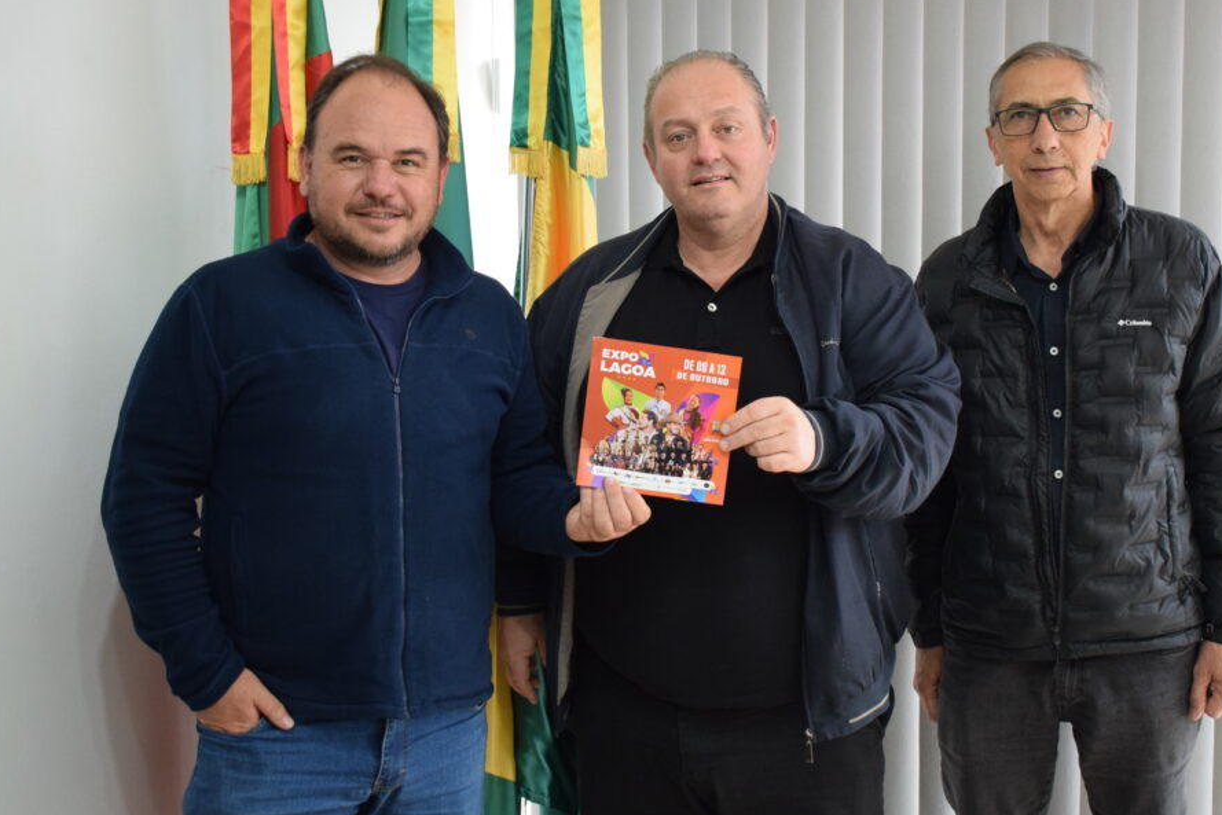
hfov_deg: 37.1
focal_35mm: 54
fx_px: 1819
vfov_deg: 25.3
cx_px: 689
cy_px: 417
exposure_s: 1/60
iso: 1800
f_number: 4.2
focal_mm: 31
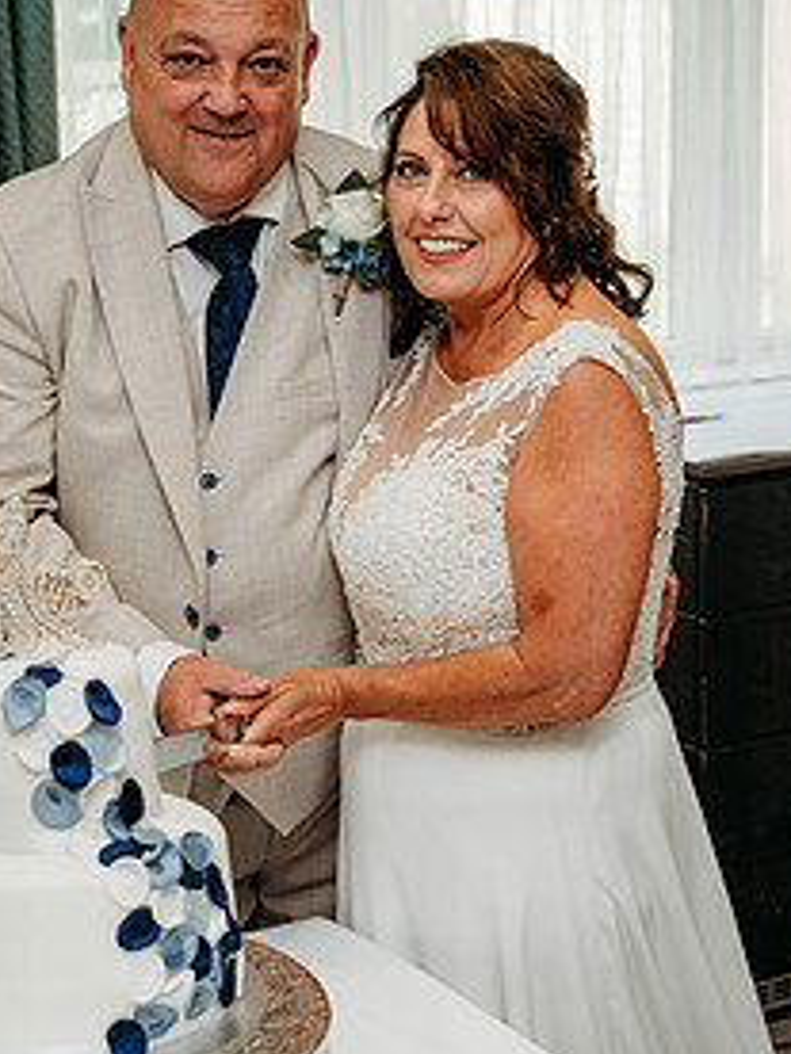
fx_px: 2194
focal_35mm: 72
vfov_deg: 27.0
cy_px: 489
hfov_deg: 20.4
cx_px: 319
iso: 200
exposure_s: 1/200
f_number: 4
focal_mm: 46
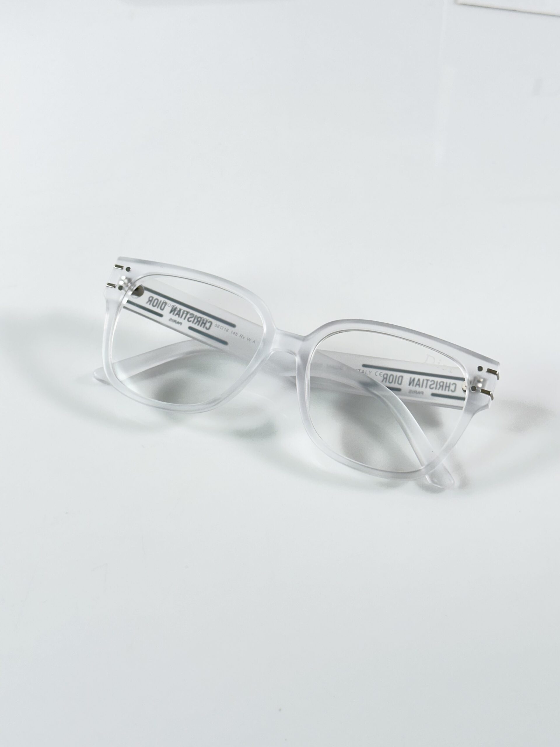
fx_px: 1035
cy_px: 374
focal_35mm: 48
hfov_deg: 30.3
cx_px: 280
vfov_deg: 39.7
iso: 50
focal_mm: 6.86
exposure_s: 1/100
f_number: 1.78
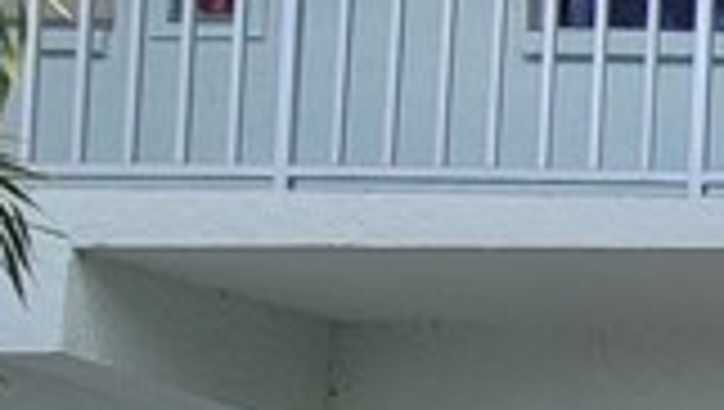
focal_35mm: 90
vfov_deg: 13.0
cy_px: 541
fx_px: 1730
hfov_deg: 16.0
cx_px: 1587
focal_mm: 2.2
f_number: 2.2
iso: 64
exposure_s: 1/955
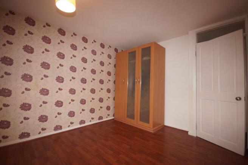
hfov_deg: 100.4
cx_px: 124
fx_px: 103
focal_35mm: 15
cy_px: 82
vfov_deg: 77.3
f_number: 4
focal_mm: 10
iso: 800
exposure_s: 1/60
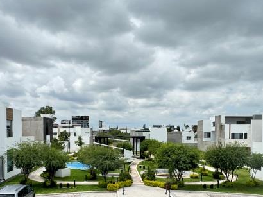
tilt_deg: -1.9
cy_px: 141
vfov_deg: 39.9
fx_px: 266
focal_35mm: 35
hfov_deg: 52.6
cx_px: 118
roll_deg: +0.4
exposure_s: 1/1299
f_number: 2.2
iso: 50
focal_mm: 2.22
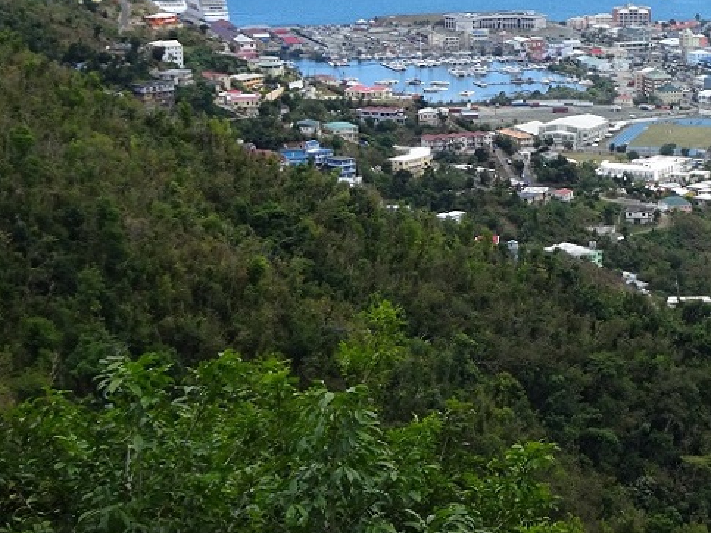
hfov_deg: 17.6
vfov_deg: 13.6
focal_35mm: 108
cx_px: 785
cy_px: 115
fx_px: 2218
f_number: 4.5
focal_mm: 7.87
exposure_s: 1/320
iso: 80
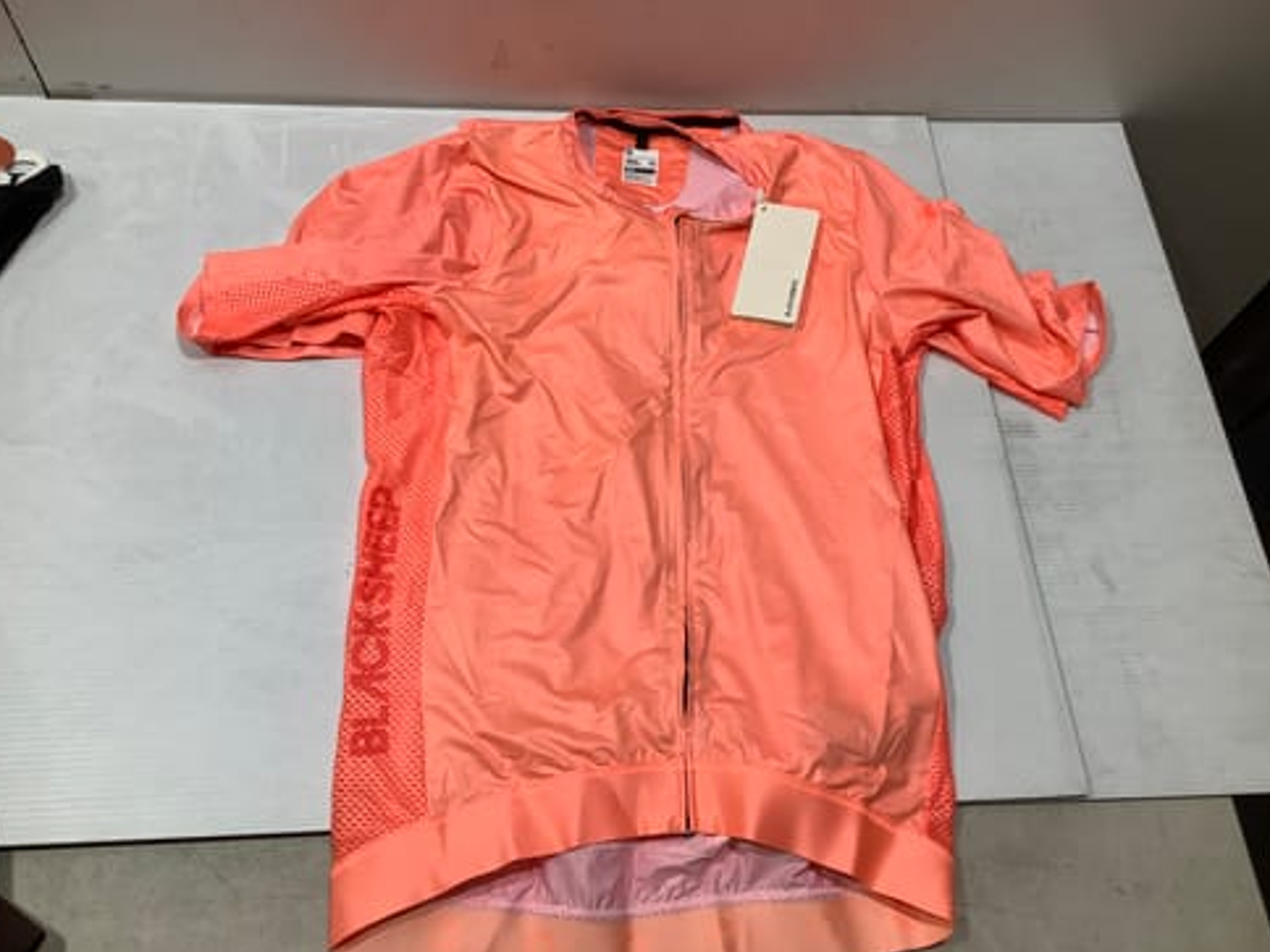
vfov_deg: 44.2
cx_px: 622
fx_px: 1174
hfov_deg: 56.8
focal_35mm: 32
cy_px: 468
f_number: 2.4
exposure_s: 1/100
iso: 40
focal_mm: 3.3
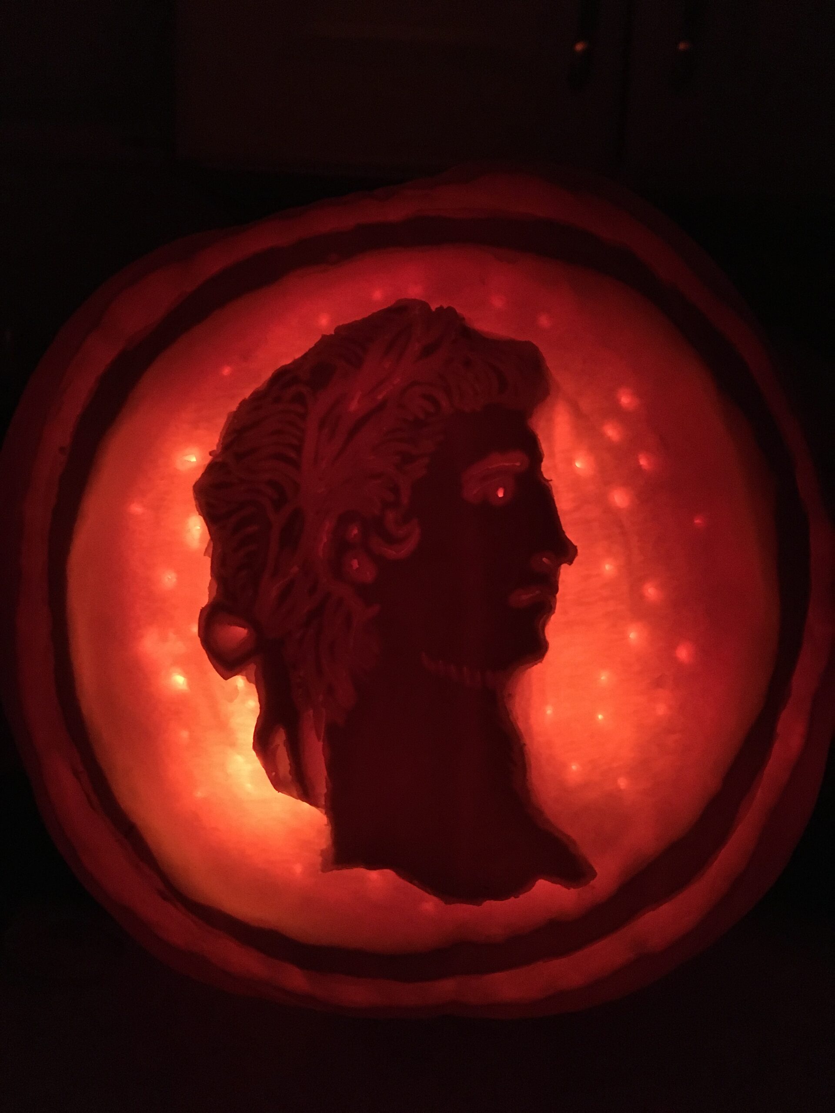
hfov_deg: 48.2
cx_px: 418
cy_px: 556
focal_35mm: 29
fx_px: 933
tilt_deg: -9.8
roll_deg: -2.1
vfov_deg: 61.7
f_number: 2.2
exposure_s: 1/15
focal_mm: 4.15
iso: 640
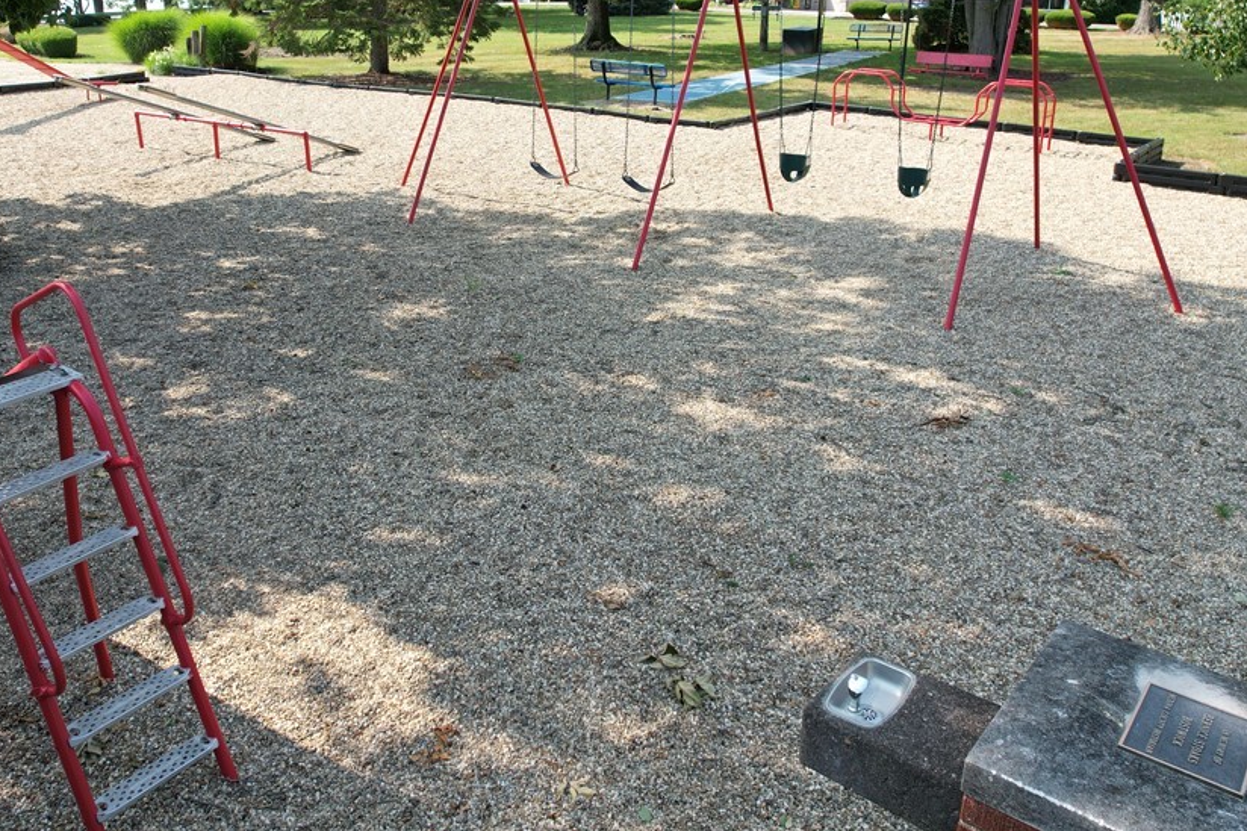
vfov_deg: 44.4
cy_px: 291
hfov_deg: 63.6
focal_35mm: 29
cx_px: 571
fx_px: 1004
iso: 100
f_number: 2.8
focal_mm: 8.38
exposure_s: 1/500
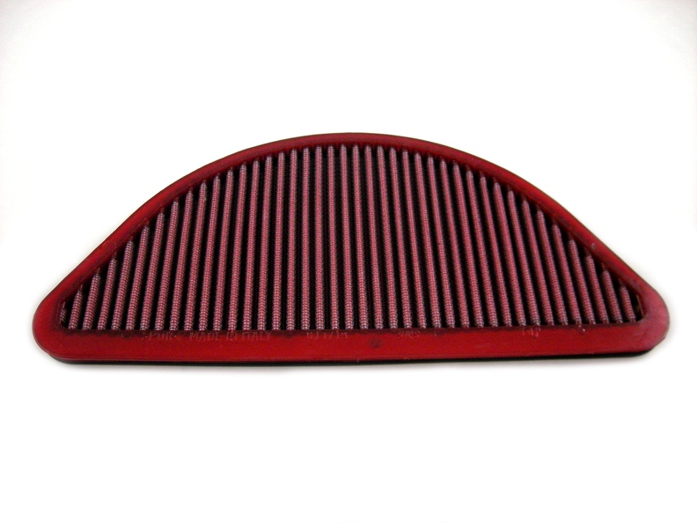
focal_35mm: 35
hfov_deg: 52.6
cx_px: 348
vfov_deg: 40.7
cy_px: 262
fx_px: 705
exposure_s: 1/54
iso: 243
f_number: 2.8
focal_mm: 5.7
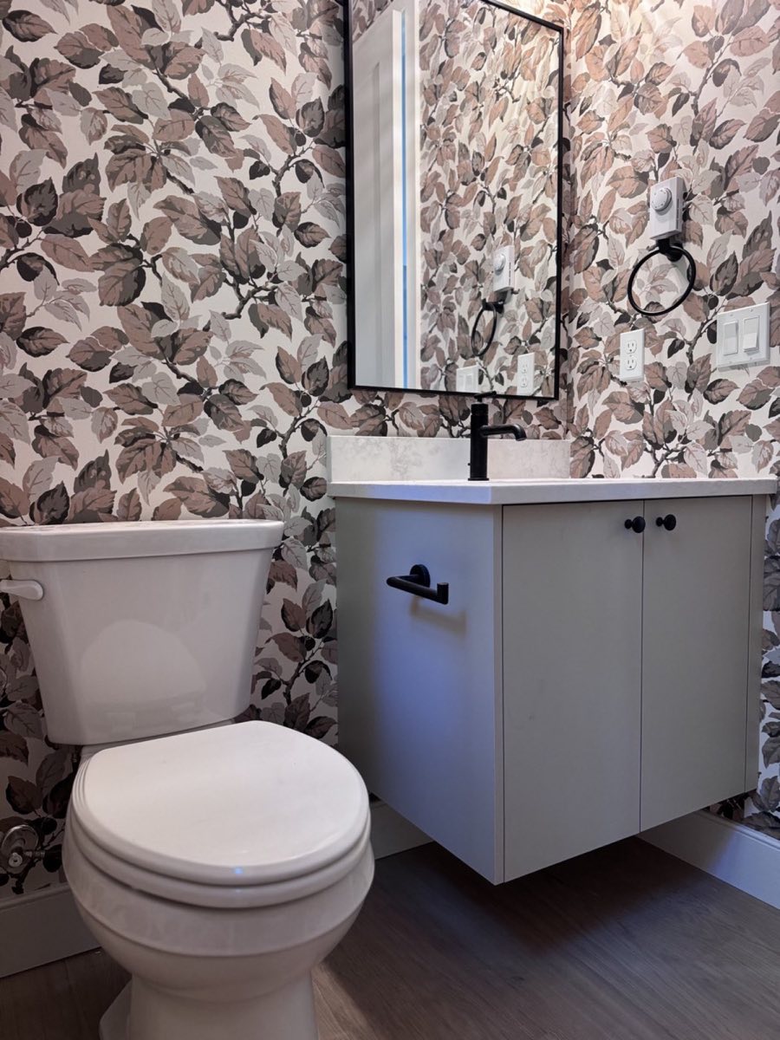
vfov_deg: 71.6
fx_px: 721
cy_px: 520
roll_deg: +0.9
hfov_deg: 56.8
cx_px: 390
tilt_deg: -3.7
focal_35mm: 24
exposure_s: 1/60
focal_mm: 6.76
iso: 320
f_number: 1.78
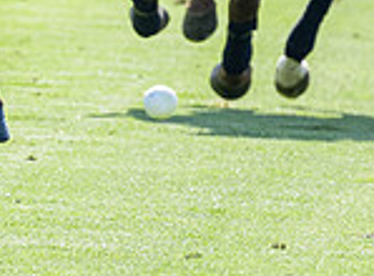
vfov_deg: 0.7
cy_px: 50
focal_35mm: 2089
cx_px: -387
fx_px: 22443
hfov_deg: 1.0
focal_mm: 290
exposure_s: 1/1600
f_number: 5.3
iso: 320
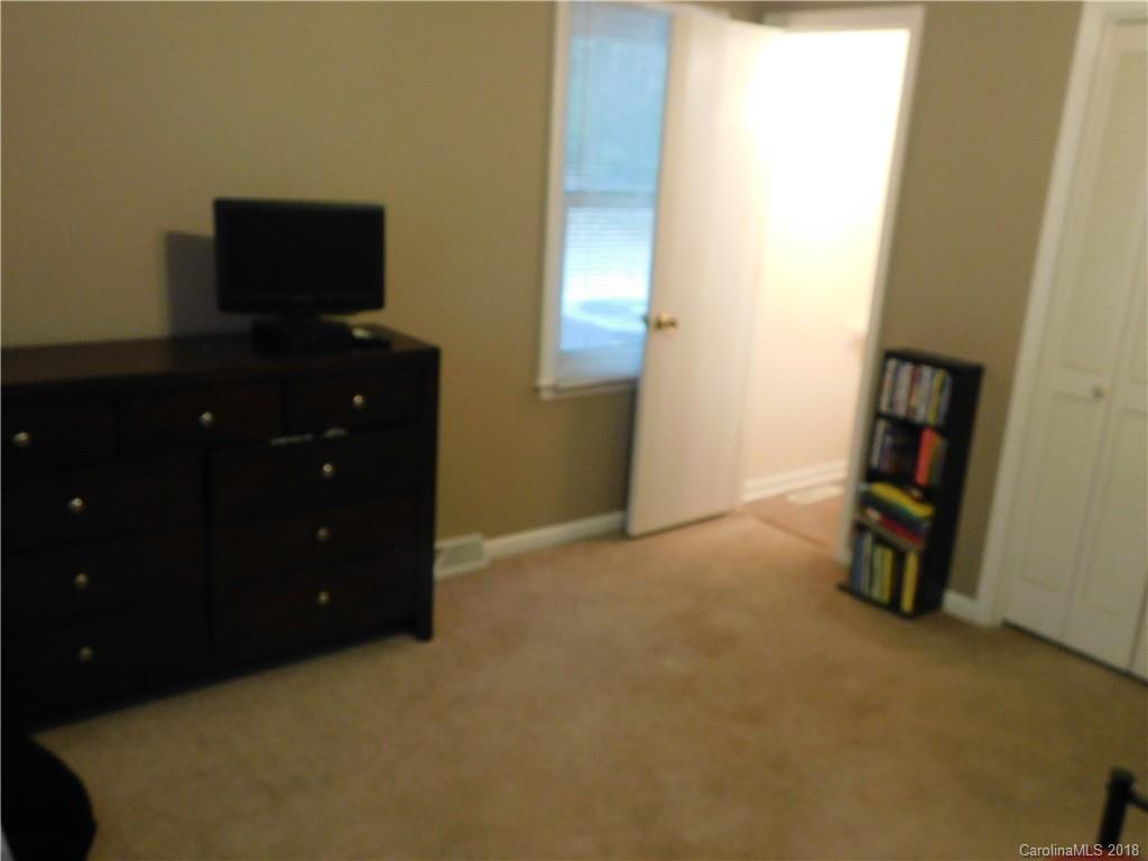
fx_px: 995
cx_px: 574
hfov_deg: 60.0
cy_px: 430
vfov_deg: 46.8
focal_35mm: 30
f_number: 3.2
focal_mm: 5.3
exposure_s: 1/30
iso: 400
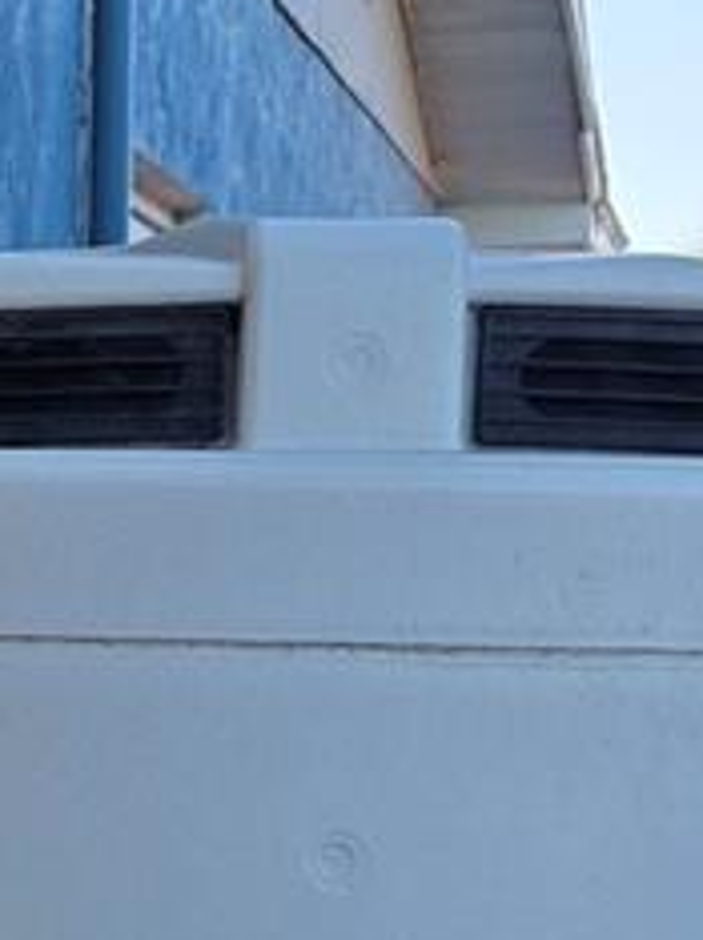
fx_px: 3201
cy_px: 932
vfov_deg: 16.4
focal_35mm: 118
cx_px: -731
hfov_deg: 11.3
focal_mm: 6.3
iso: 80
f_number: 1.7
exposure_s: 1/1325
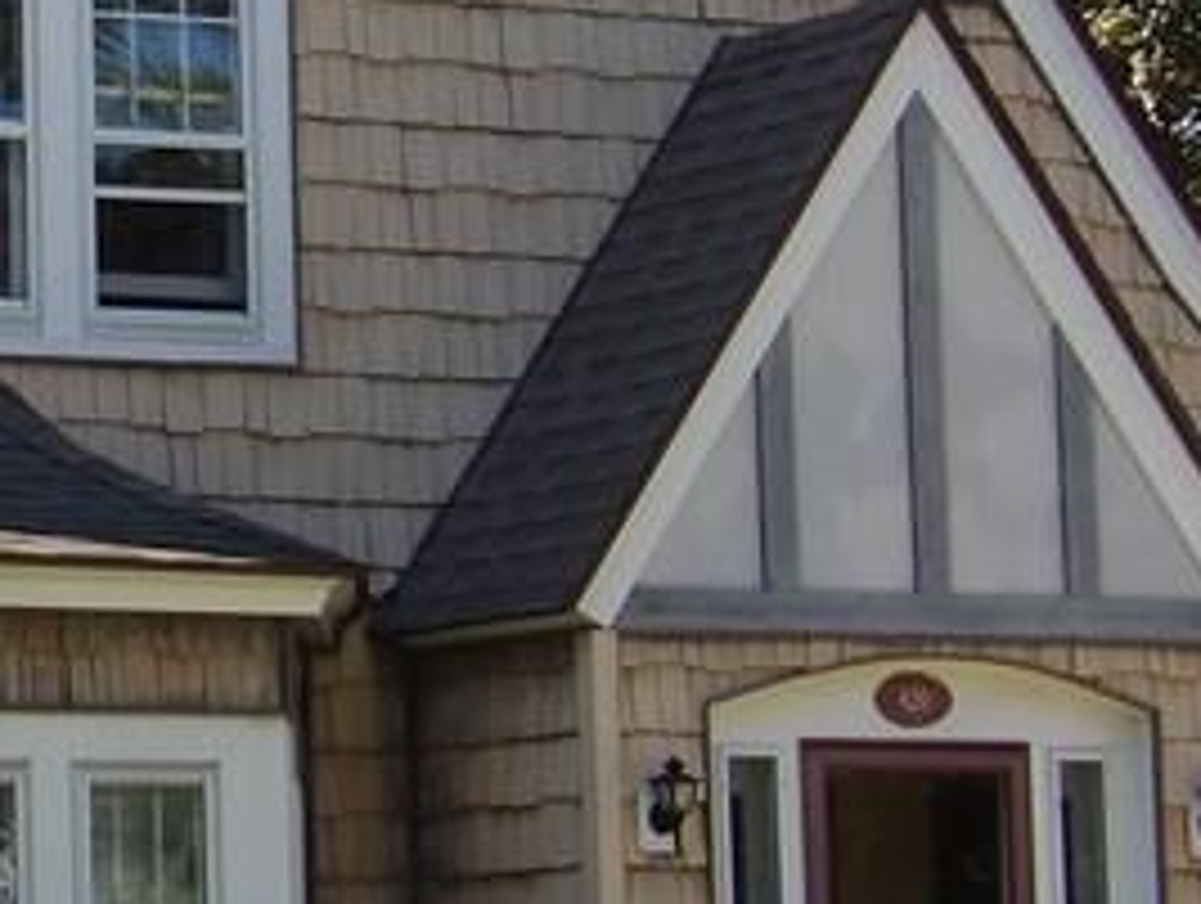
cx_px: -157
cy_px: 90
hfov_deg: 9.6
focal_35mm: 203
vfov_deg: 7.3
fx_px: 7053
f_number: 7.8
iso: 100
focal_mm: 9.5
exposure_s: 1/89
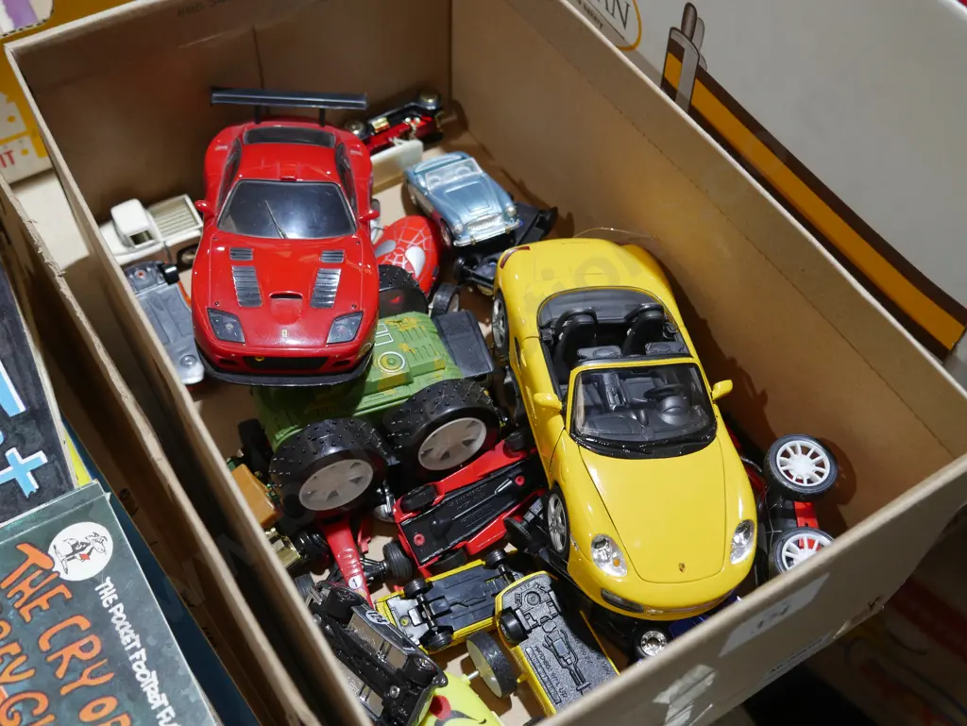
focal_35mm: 38
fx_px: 1062
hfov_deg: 49.0
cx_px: 484
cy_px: 363
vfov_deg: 37.8
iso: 320
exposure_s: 1/60
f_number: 4.1
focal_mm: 19
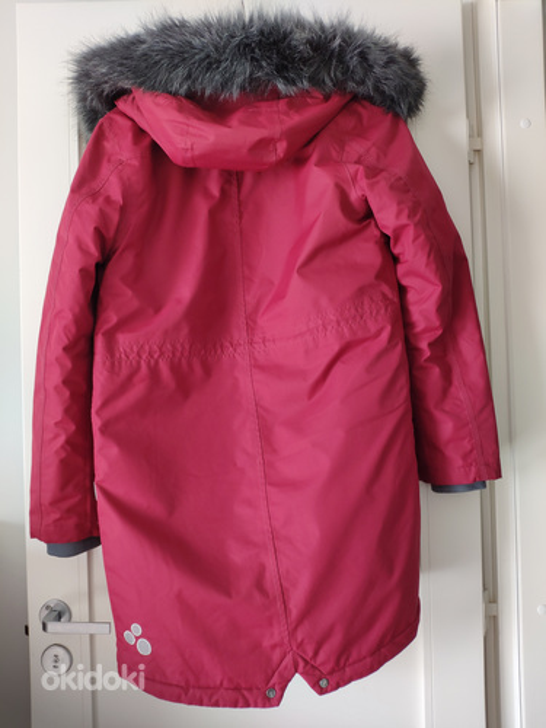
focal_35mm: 21
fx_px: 442
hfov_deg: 63.4
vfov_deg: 79.0
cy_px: 364
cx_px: 273
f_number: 1.8
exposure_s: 1/50
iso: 185
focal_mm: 4.22
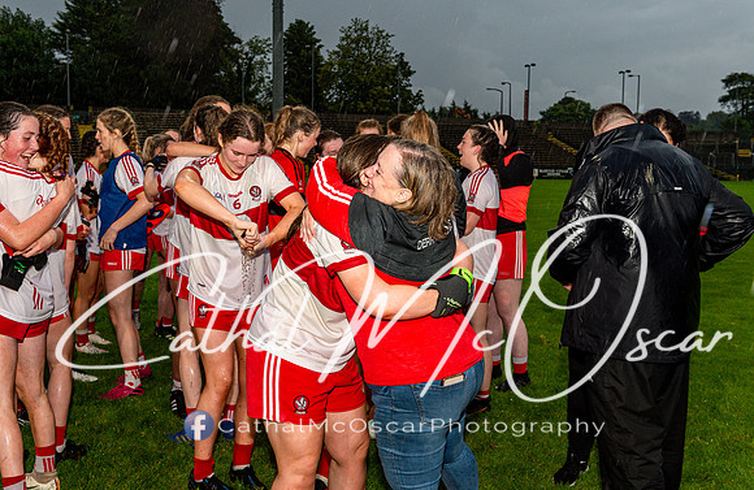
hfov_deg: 48.7
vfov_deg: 32.8
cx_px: 395
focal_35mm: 40
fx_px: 833
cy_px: 227
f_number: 5
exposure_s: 1/200
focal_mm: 38
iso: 1600
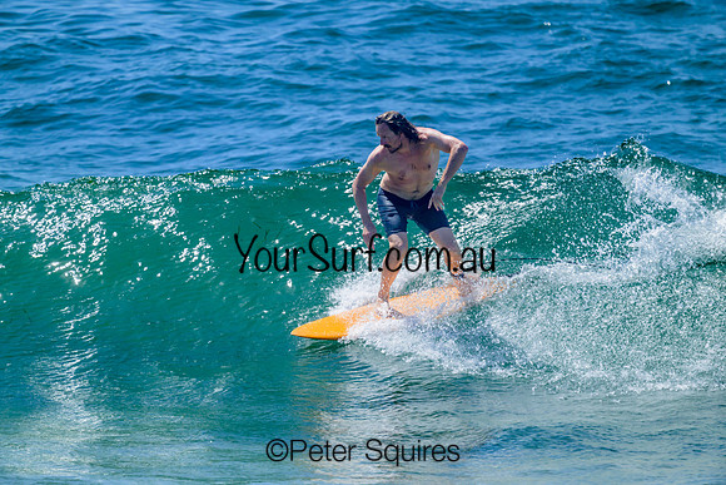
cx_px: 363
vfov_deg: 1.2
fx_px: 22591
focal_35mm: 1120
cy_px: 242
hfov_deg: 1.8
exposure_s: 1/2000
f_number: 9
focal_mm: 1120
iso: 500
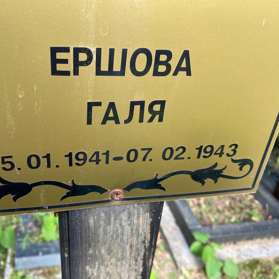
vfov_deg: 52.5
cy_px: 139
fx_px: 283
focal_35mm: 31
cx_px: 124
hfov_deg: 52.4
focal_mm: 4.25
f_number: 1.8
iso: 40
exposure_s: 1/122
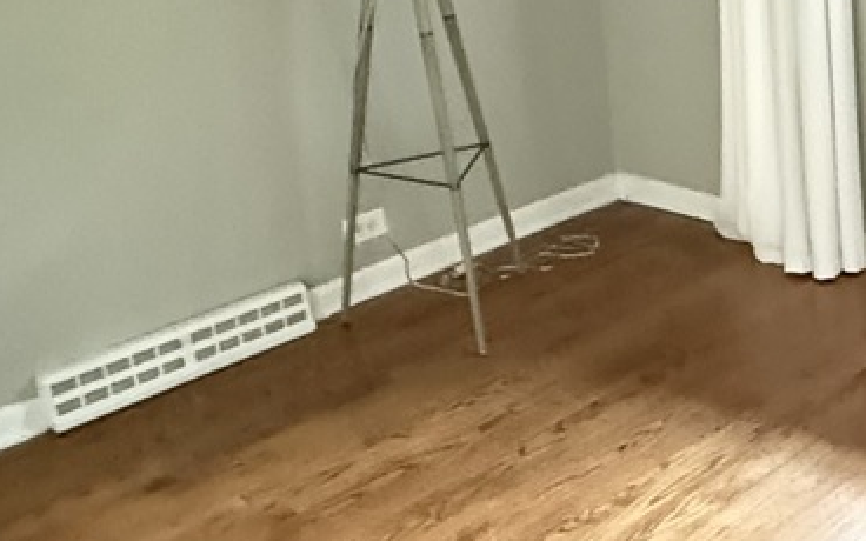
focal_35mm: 58
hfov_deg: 30.5
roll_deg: +1.1
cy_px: 78
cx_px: 1005
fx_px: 1369
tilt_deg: -15.0
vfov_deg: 22.0
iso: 2000
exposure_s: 1/30
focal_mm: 2.22
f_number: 2.2
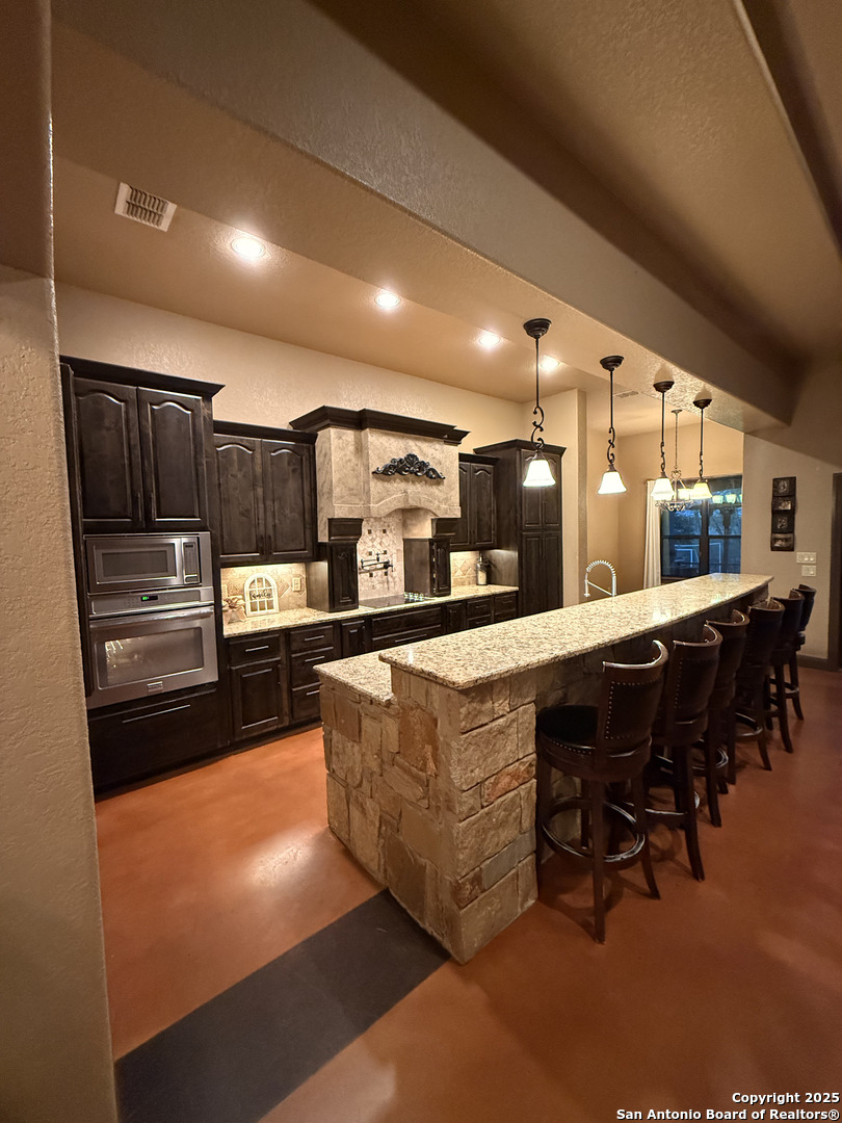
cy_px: 562
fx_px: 454
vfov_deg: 102.1
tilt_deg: -3.9
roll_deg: +1.1
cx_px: 421
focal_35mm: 14
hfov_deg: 85.7
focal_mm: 2.22
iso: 800
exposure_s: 1/60
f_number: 2.2
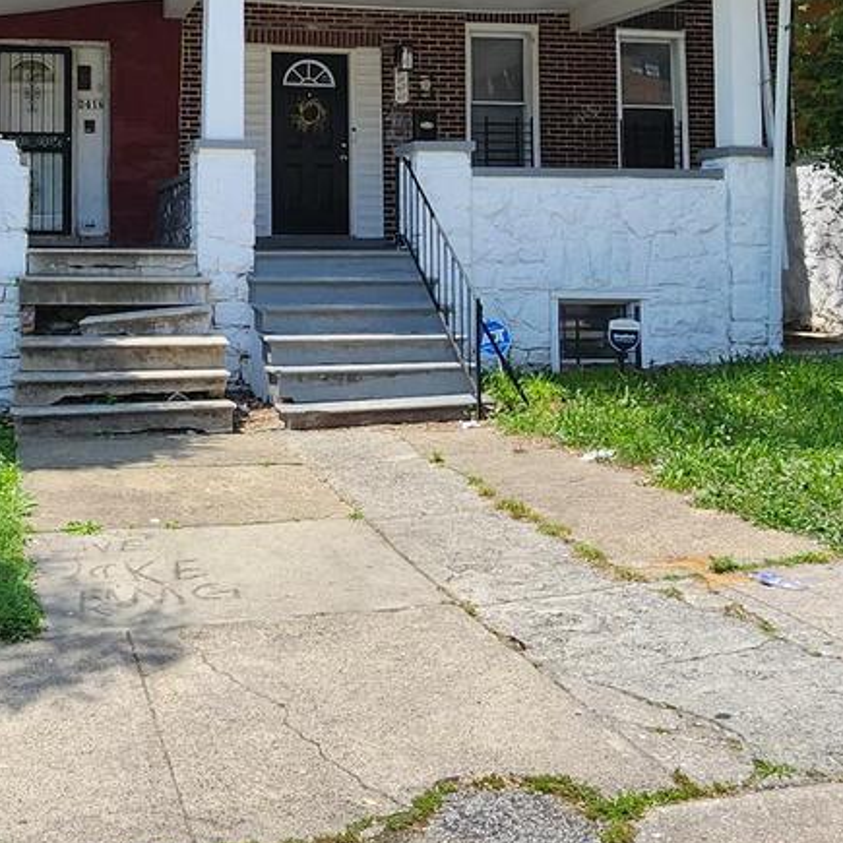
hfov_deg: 41.6
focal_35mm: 38
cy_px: 171
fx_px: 1047
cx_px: 147
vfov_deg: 42.0
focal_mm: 2.2
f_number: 2.2
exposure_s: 1/1117
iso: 50
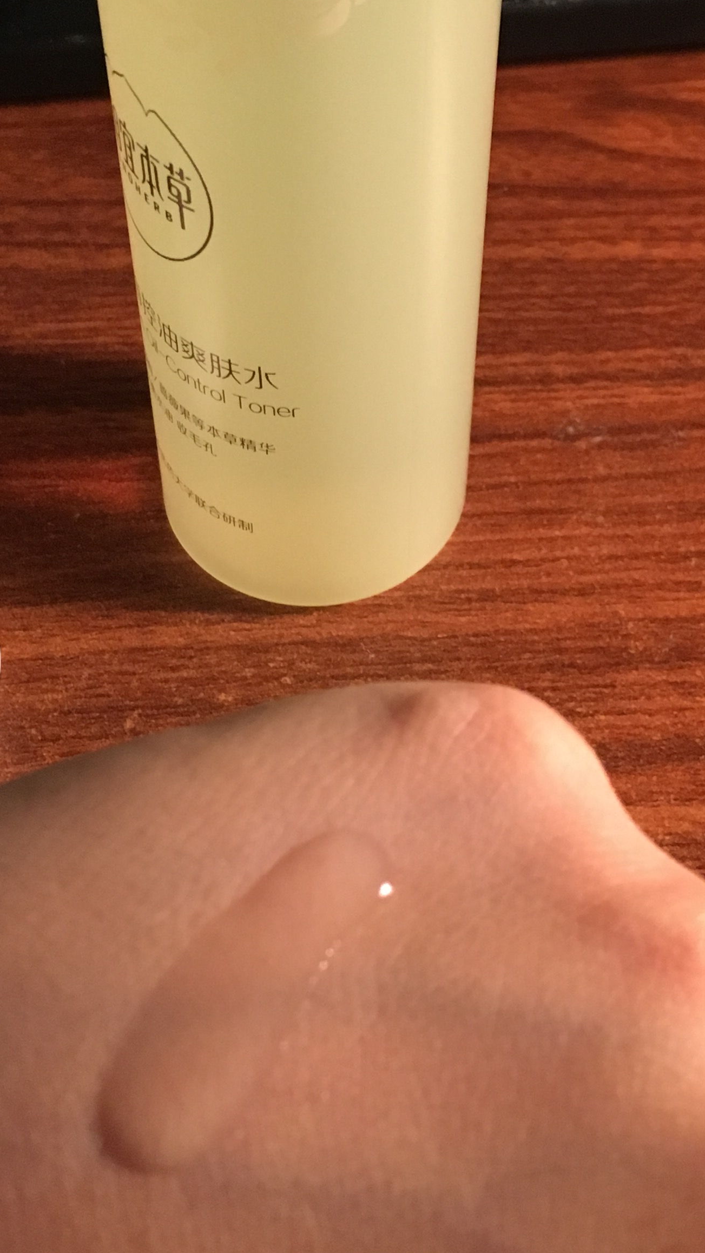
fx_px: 1828
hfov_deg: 21.8
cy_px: 544
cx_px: 280
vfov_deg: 37.8
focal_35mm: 55
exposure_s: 1/17
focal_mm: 4.15
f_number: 2.2
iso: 200
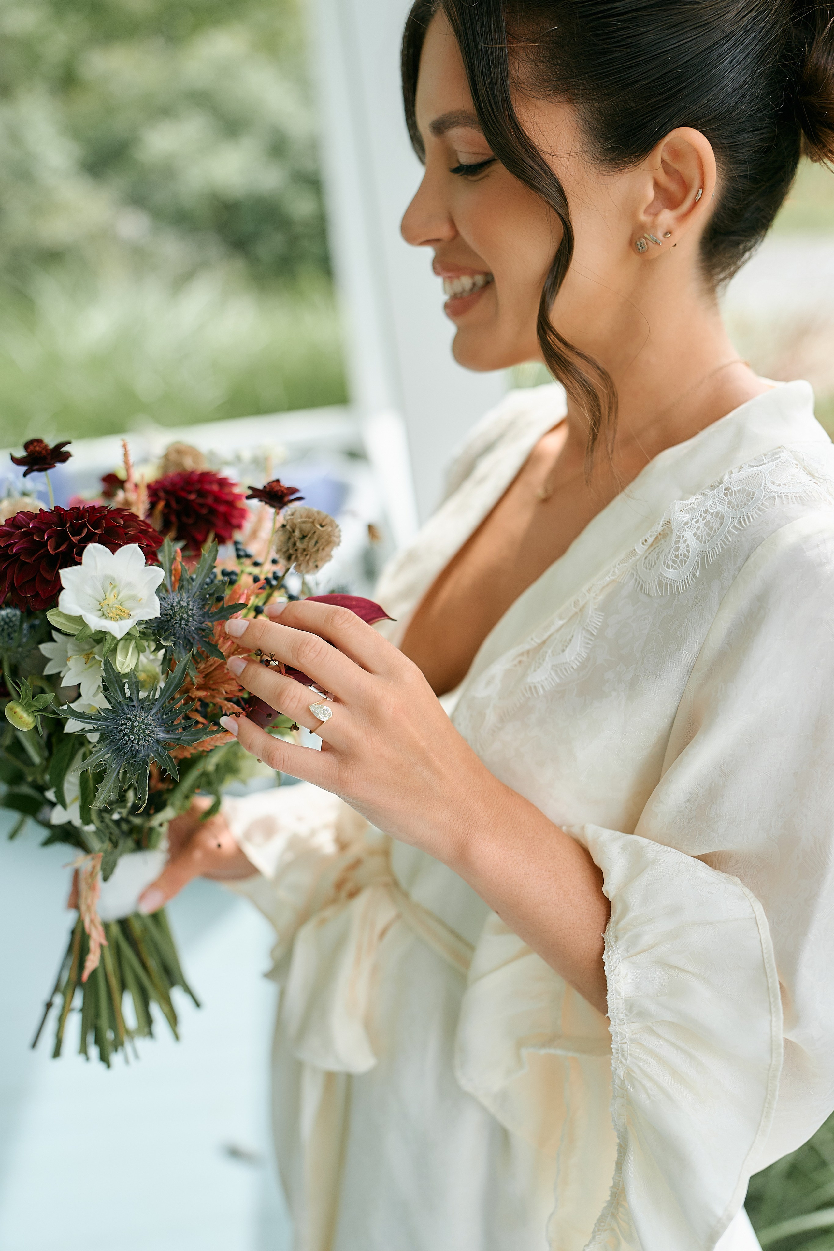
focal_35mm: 32
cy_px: 626
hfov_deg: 41.1
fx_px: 1112
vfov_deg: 58.7
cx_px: 417
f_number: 2
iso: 320
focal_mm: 32
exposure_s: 1/2000
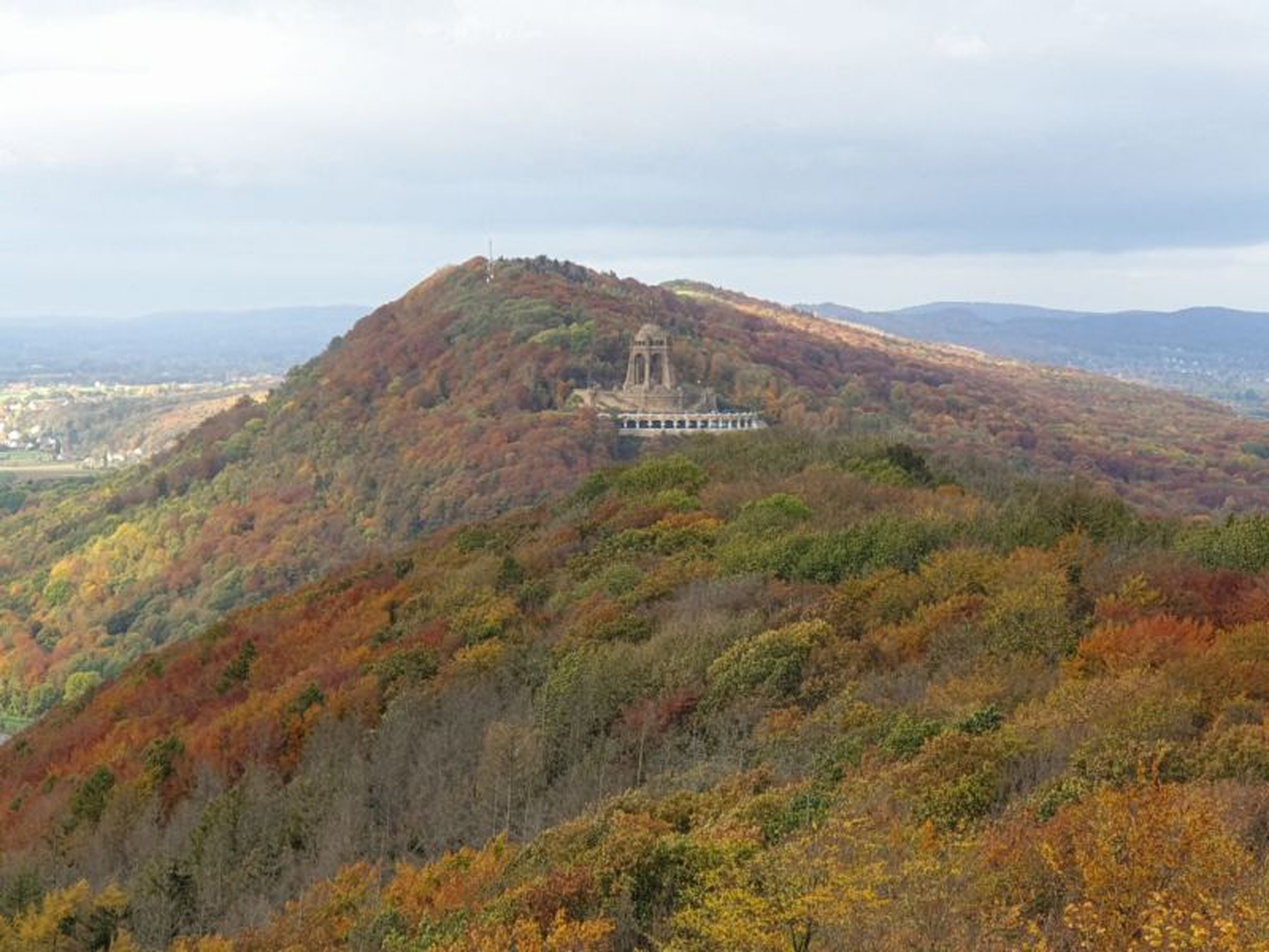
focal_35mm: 52
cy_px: 476
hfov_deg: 36.8
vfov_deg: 28.0
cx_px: 634
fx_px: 1906
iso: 100
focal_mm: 6
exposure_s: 1/104
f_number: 2.4
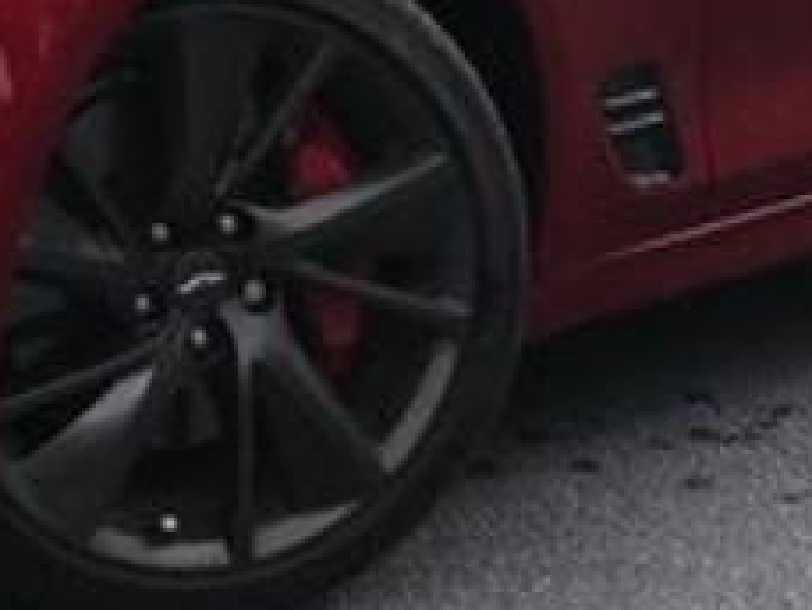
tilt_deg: -3.5
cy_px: -145
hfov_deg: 15.6
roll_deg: -2.1
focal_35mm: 125
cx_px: 96
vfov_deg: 11.6
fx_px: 2934
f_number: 1.8
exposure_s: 1/863
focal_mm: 3.99
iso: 20
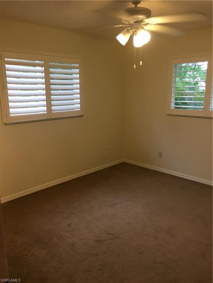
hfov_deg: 48.2
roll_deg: +0.4
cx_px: 106
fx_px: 238
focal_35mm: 29
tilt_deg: -10.5
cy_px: 142
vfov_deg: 61.7
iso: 50
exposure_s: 1/30
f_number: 2.2
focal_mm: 4.15
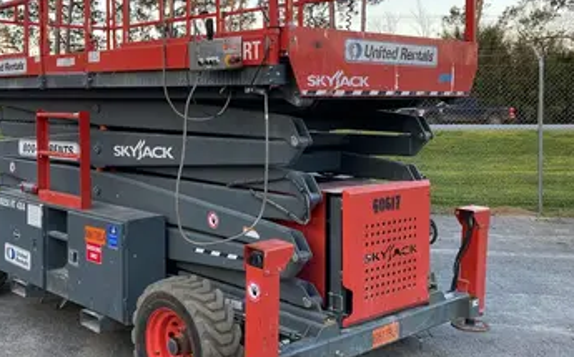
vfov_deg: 29.0
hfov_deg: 44.5
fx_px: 688
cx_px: 181
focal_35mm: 44
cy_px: 122
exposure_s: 1/121
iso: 32
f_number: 1.8
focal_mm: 4.25
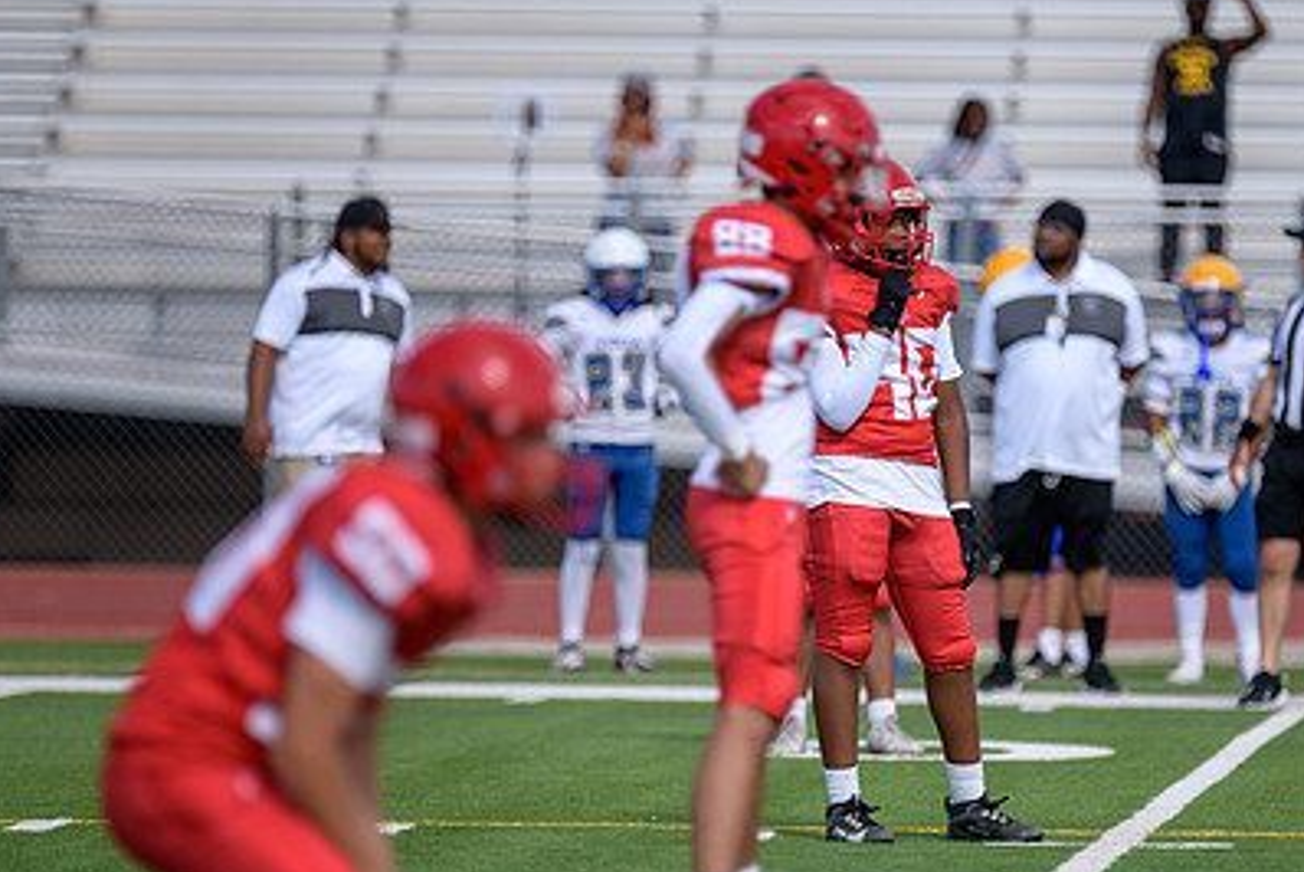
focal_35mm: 437
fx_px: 15840
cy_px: 477
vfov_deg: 3.2
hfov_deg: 4.7
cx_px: 855
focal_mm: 300
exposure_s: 1/3200
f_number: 2.8
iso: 200
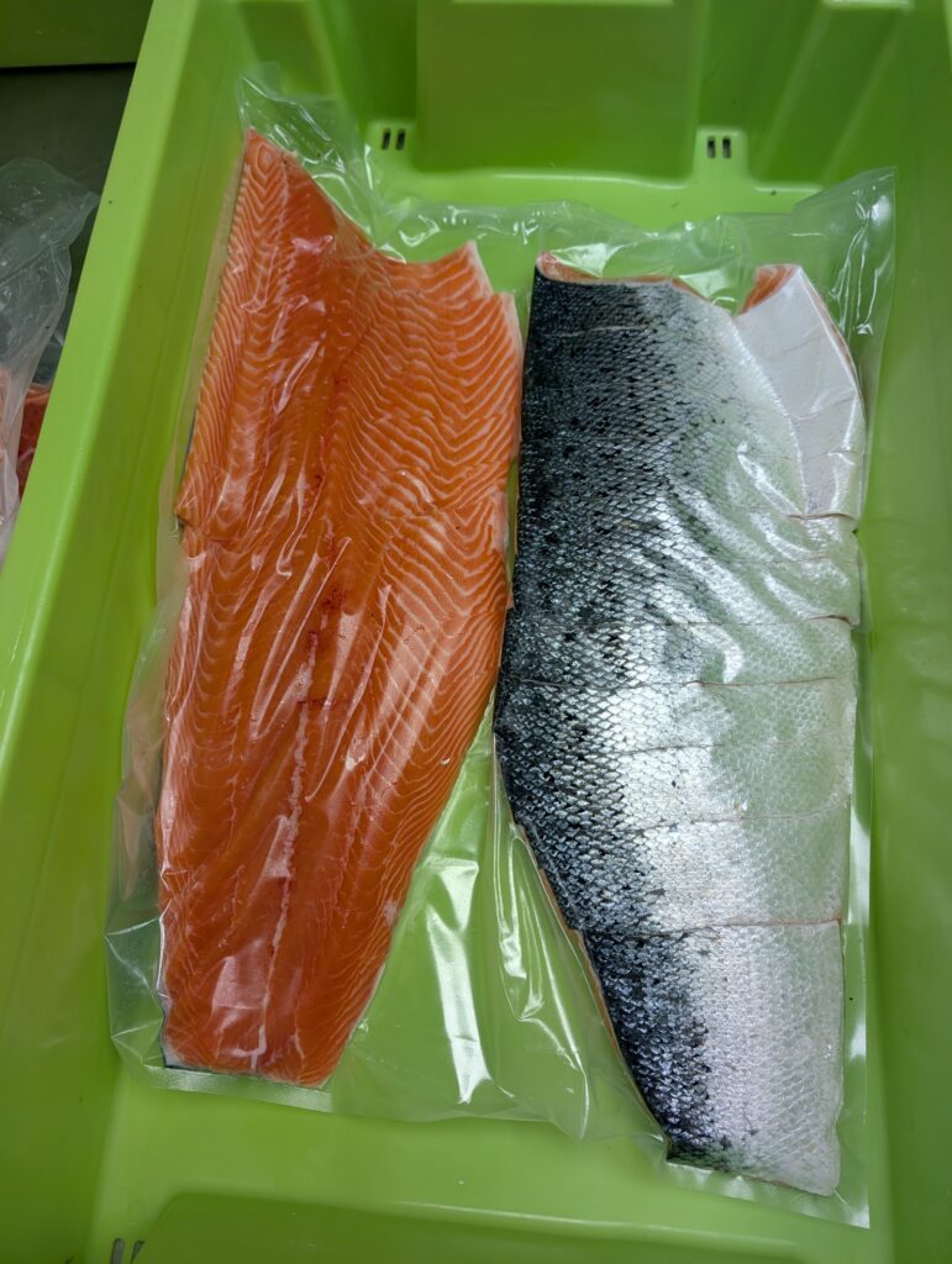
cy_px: 632
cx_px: 476
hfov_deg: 56.9
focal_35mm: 24
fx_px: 878
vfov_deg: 71.5
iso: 50
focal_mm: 6.9
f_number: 1.68
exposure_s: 1/128
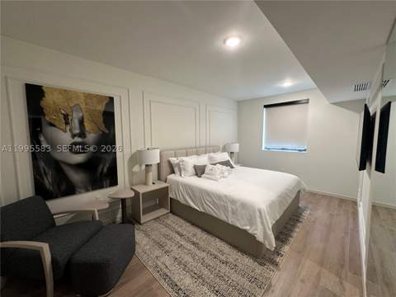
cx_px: 198
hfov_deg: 102.1
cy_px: 148
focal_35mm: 14
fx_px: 160
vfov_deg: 85.7
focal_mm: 2.22
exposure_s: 1/60
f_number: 2.2
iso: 250
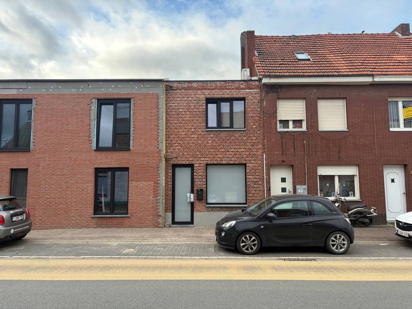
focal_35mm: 26
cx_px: 206
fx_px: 309
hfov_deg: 67.3
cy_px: 154
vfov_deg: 53.1
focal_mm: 5.96
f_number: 1.6
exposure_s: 1/739
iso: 64
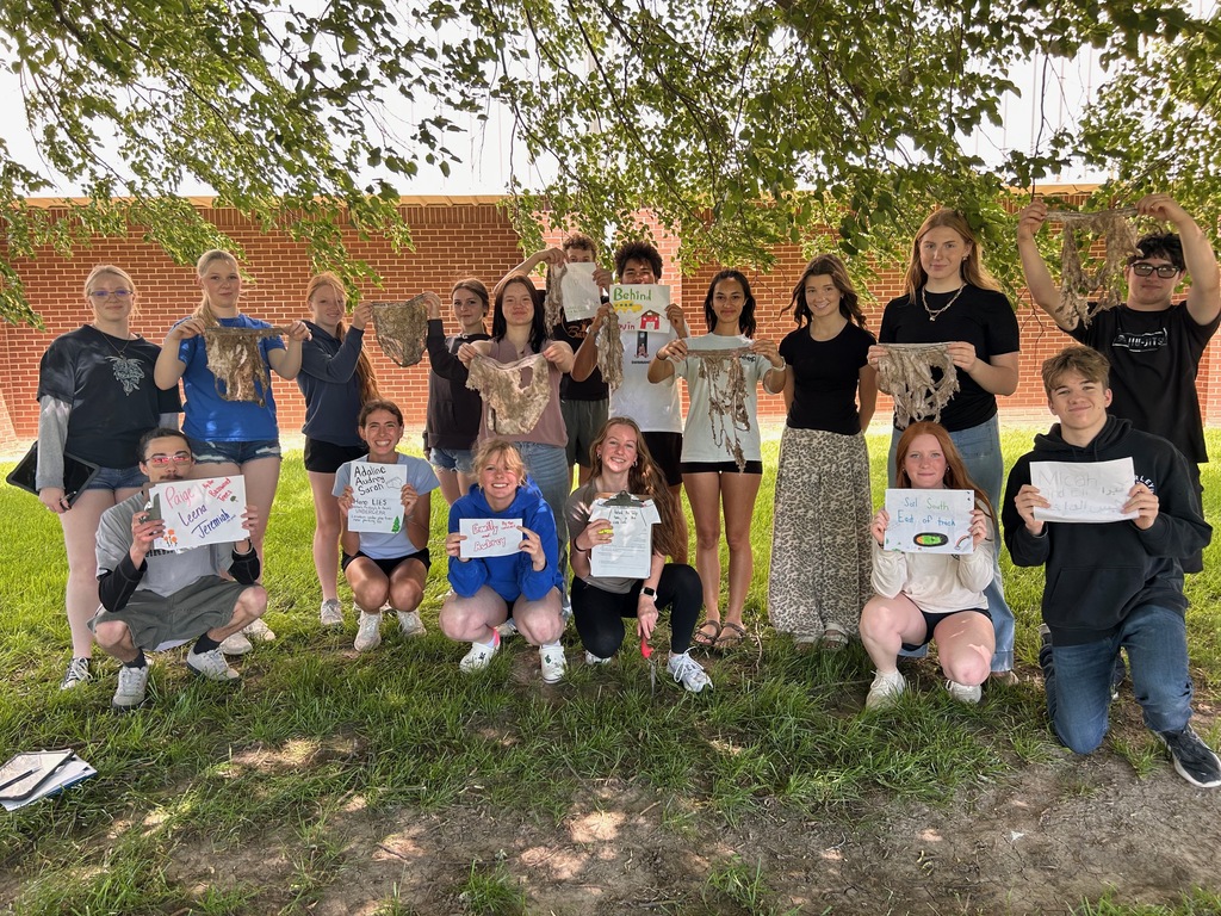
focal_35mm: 26
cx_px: 610
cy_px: 458
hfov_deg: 67.3
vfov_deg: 53.1
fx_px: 917
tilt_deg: -8.2
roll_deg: +1.6
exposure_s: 1/181
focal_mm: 5.7
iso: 50
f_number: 1.5
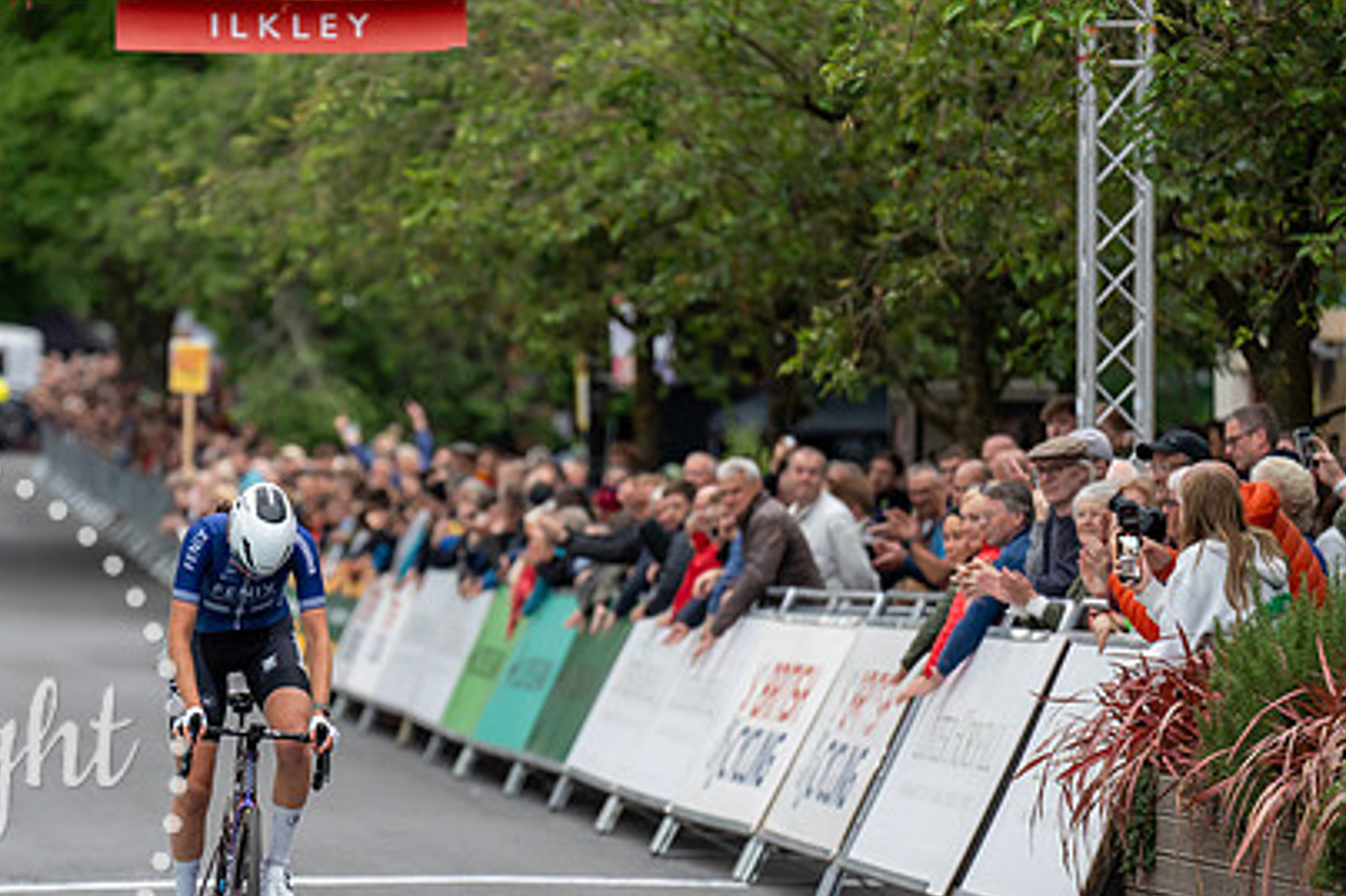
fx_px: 8857
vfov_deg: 5.8
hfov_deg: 8.7
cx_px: 393
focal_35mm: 237
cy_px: 581
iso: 1000
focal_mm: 165
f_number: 2.8
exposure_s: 1/800
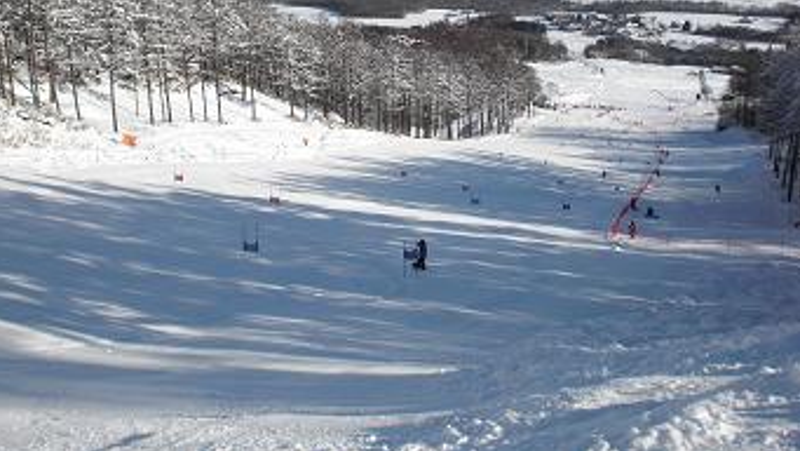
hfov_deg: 48.3
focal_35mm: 42
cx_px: 396
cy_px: 150
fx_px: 891
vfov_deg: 28.2
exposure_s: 1/500
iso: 64
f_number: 5.6
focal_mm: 6.3
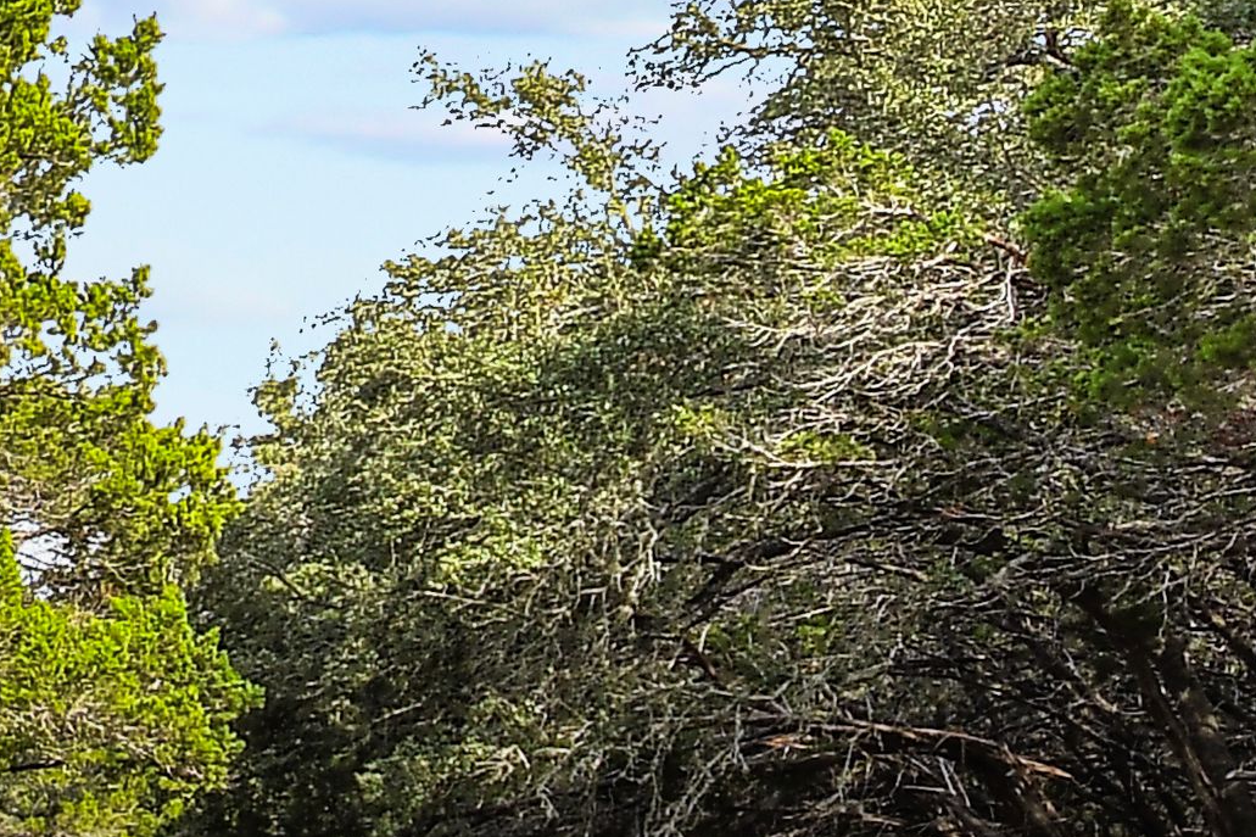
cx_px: -1351
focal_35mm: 81
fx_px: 2825
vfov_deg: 16.7
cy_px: 716
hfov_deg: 17.1
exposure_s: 1/100
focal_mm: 10
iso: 125
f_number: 5.6
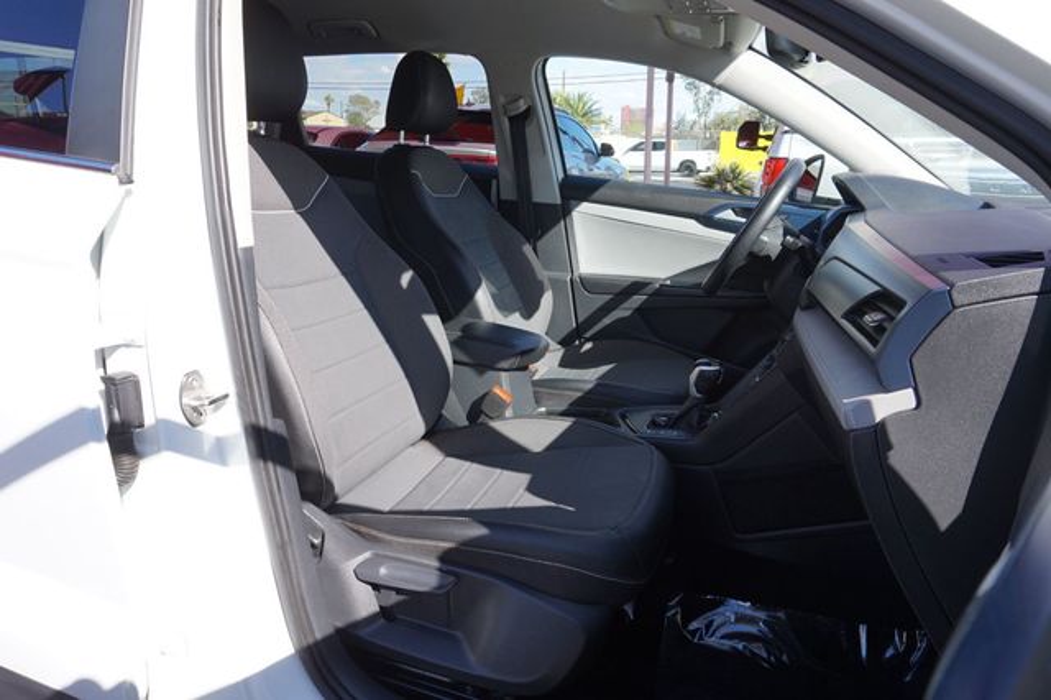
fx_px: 700
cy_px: 350
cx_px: 526
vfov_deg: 53.1
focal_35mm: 24
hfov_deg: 73.8
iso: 100
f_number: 8
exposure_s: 1/100
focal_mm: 16
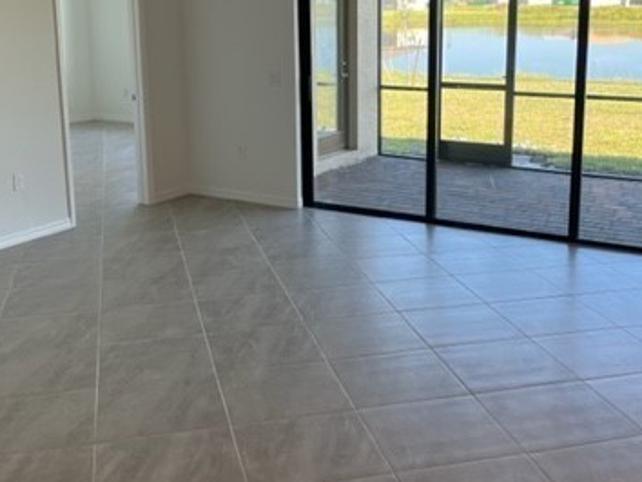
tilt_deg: -10.8
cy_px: 172
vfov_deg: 30.7
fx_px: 872
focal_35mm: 47
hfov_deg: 40.3
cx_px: 366
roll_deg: -0.1
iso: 64
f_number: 1.6
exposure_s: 1/164
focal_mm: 5.1
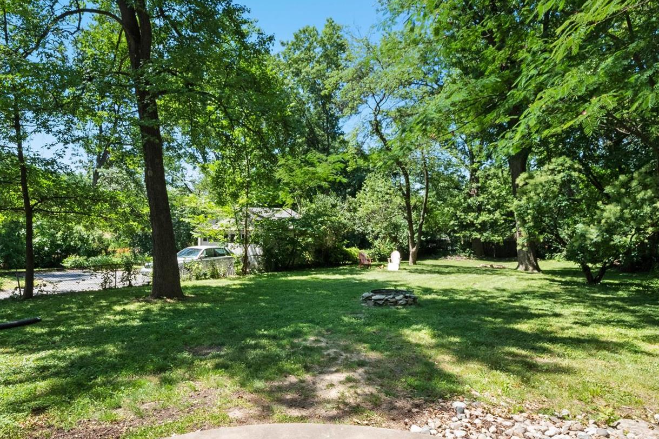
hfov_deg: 81.1
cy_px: 234
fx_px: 384
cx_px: 311
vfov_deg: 59.4
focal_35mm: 21
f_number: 10
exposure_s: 1/100
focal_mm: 8
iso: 400
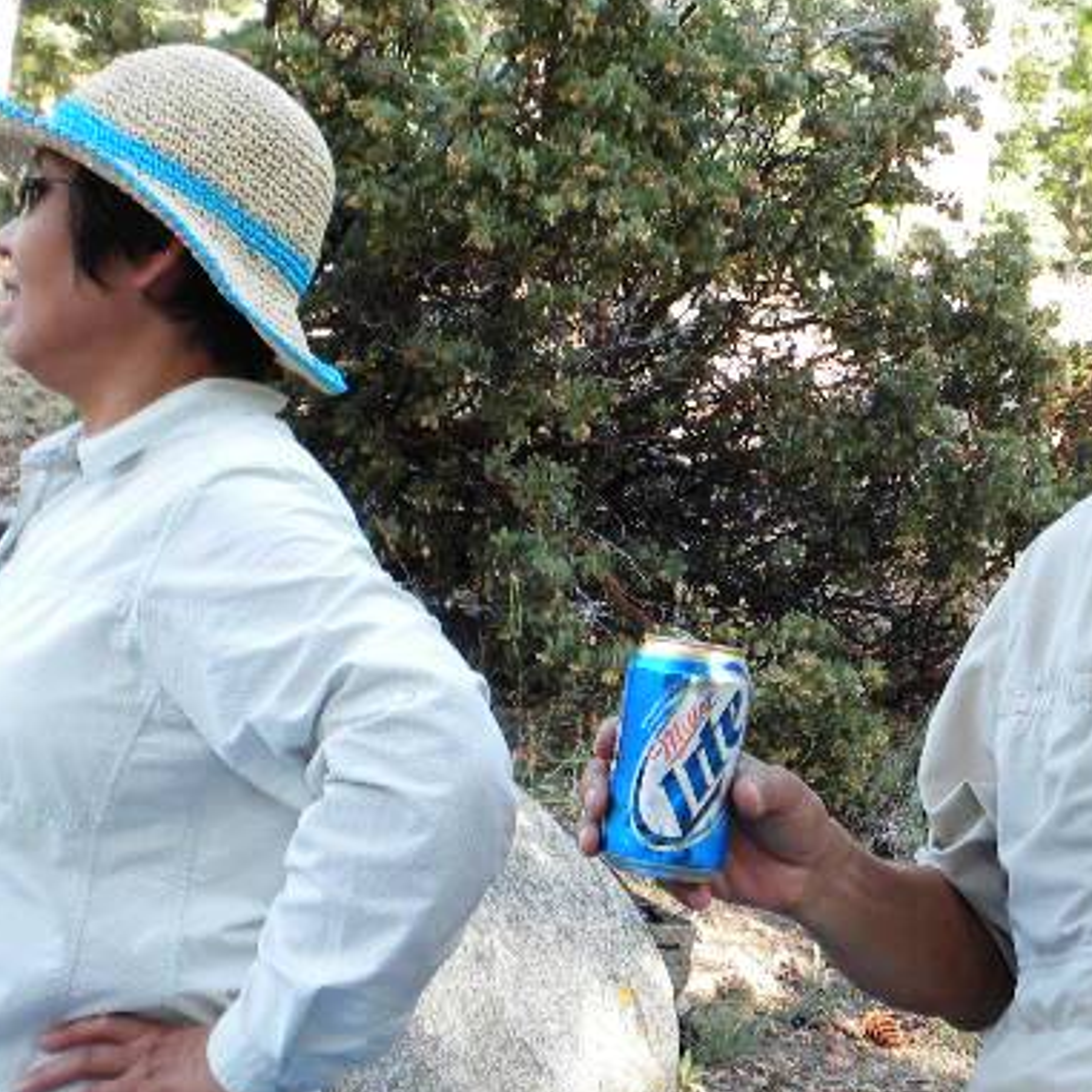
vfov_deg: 19.7
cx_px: 848
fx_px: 3141
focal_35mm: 88
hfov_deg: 19.6
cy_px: 668
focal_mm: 6.6
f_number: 3.5
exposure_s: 1/49.8
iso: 71
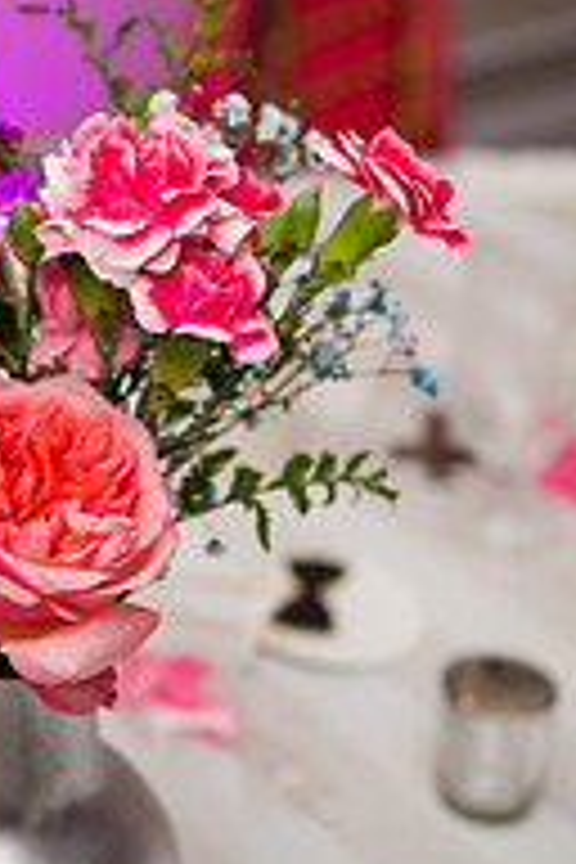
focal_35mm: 75
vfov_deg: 27.0
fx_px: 1800
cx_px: 29
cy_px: 423
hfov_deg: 17.8
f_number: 3.2
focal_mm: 32
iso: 1000
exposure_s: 1/200
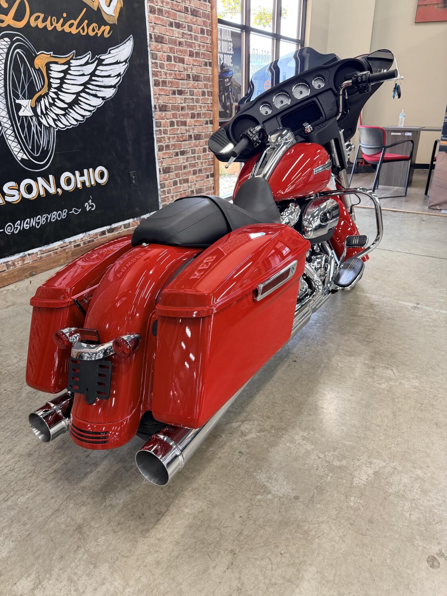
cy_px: 298
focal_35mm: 24
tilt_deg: -25.8
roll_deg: +0.7
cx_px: 224
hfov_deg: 56.8
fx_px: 413
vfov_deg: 71.6
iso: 200
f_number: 1.78
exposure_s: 1/60
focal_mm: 6.76
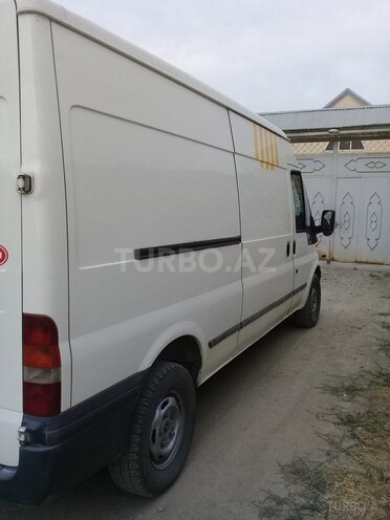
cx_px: 195
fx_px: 466
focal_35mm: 31
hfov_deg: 45.4
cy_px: 260
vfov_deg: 58.4
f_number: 2.2
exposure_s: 1/266
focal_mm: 3.3
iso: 50
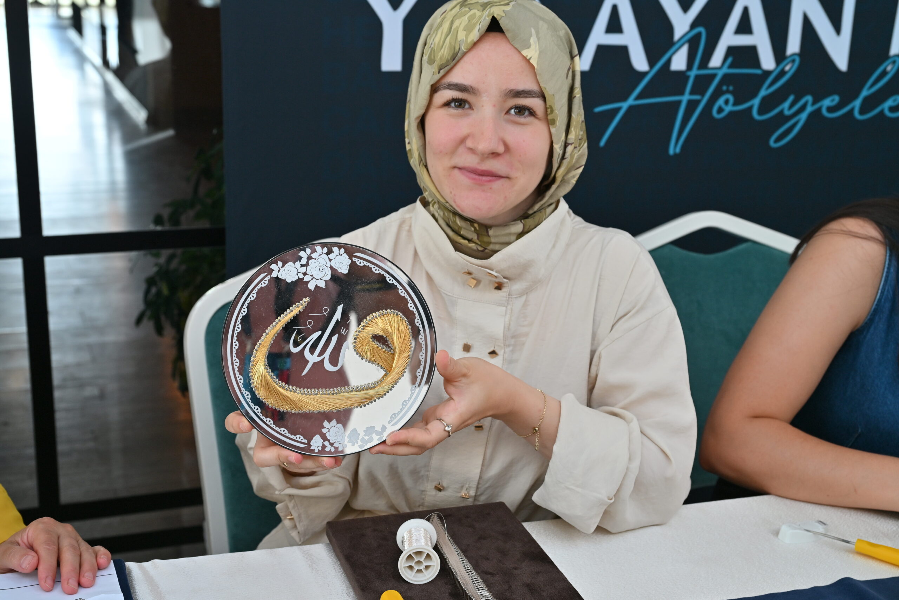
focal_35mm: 48
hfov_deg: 41.1
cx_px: 450
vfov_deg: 28.1
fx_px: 1199
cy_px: 300
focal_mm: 48
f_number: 6.3
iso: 400
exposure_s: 1/50
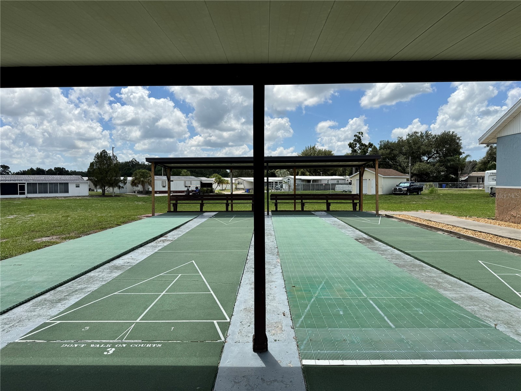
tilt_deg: -2.6
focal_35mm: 24
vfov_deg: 56.8
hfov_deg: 71.6
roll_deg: +0.5
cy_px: 196
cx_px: 260
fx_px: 361
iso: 80
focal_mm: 6.76
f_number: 1.78
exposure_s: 1/7092
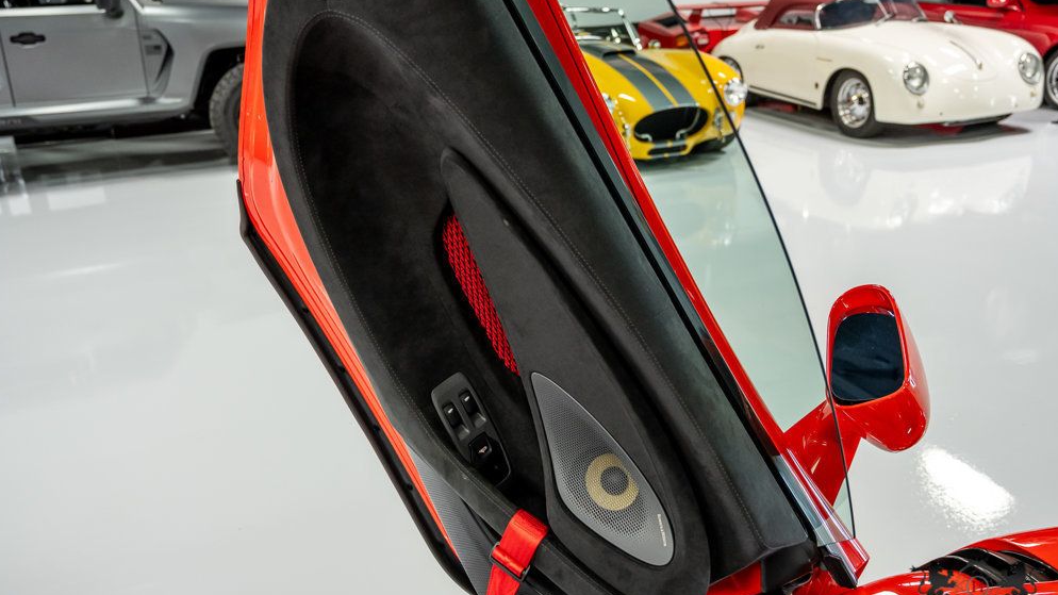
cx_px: 536
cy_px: 307
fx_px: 954
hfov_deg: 58.0
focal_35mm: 34
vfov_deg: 34.6
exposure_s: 1/60
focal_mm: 31.5
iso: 800
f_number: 5
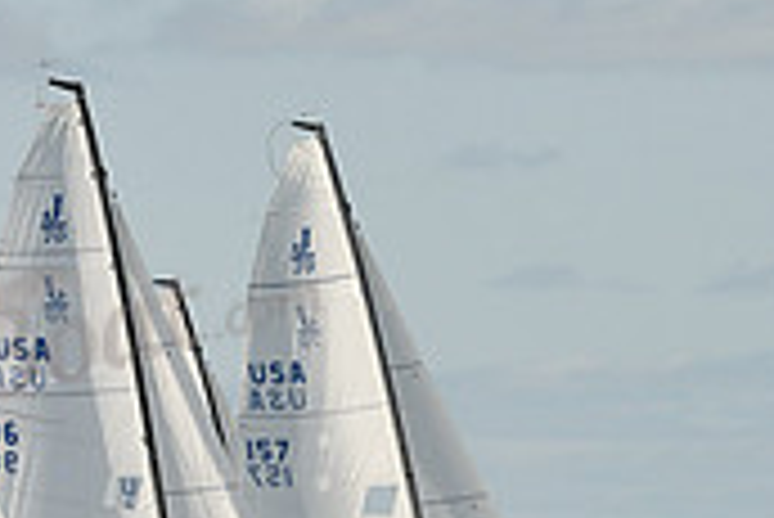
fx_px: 14503
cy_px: 534
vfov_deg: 2.0
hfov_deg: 3.1
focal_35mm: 674
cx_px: 558
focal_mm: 200
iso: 320
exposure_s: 1/1600
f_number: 6.3
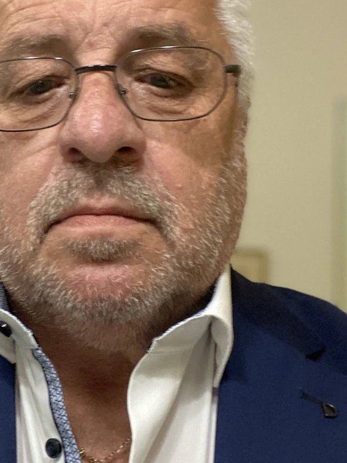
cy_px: 227
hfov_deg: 24.6
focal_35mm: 58
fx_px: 775
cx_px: 45
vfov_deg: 33.2
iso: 400
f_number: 2.2
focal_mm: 2.71
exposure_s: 1/33
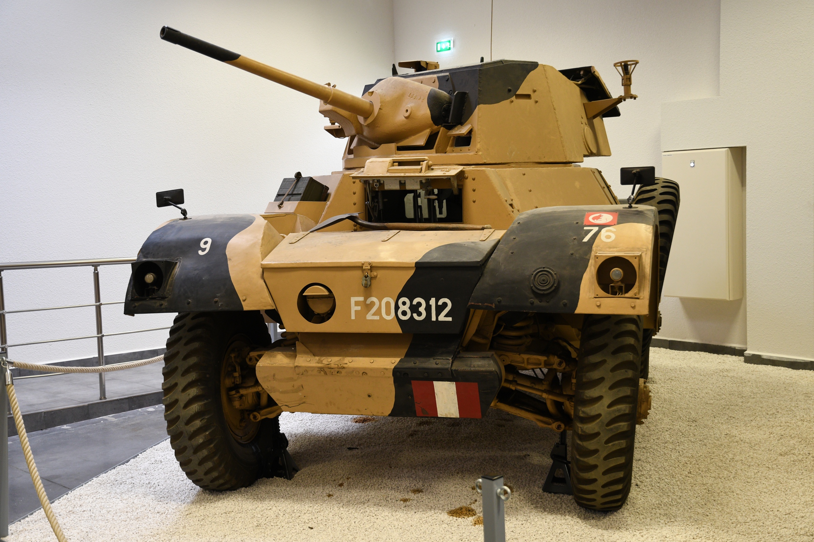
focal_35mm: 45
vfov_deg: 29.9
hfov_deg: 43.6
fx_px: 1017
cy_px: 271
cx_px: 407
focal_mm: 30
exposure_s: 1/60
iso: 640
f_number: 4
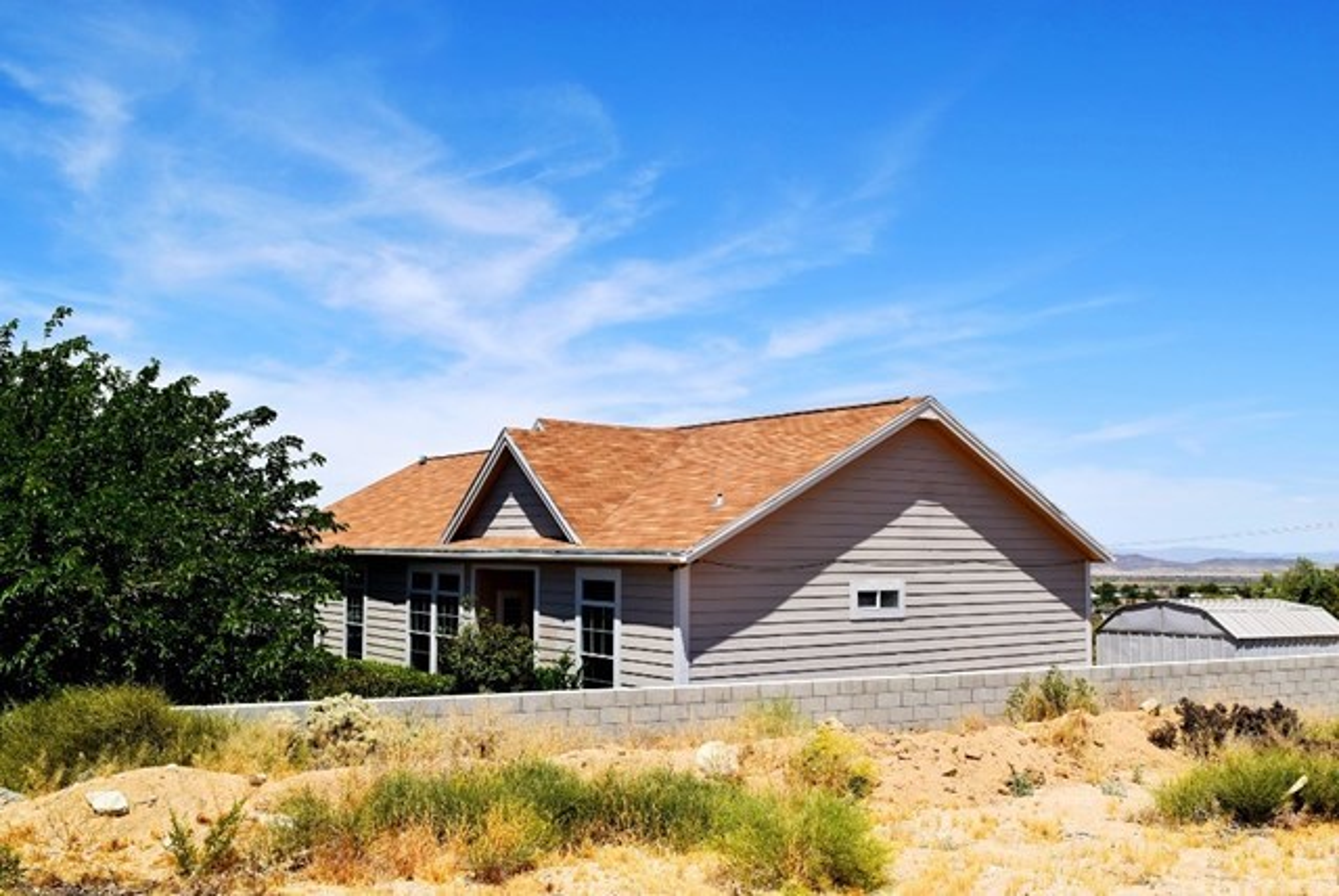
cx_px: 670
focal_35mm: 34
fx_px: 1284
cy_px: 448
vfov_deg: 38.4
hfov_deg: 55.1
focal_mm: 23
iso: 100
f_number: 10
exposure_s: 1/400
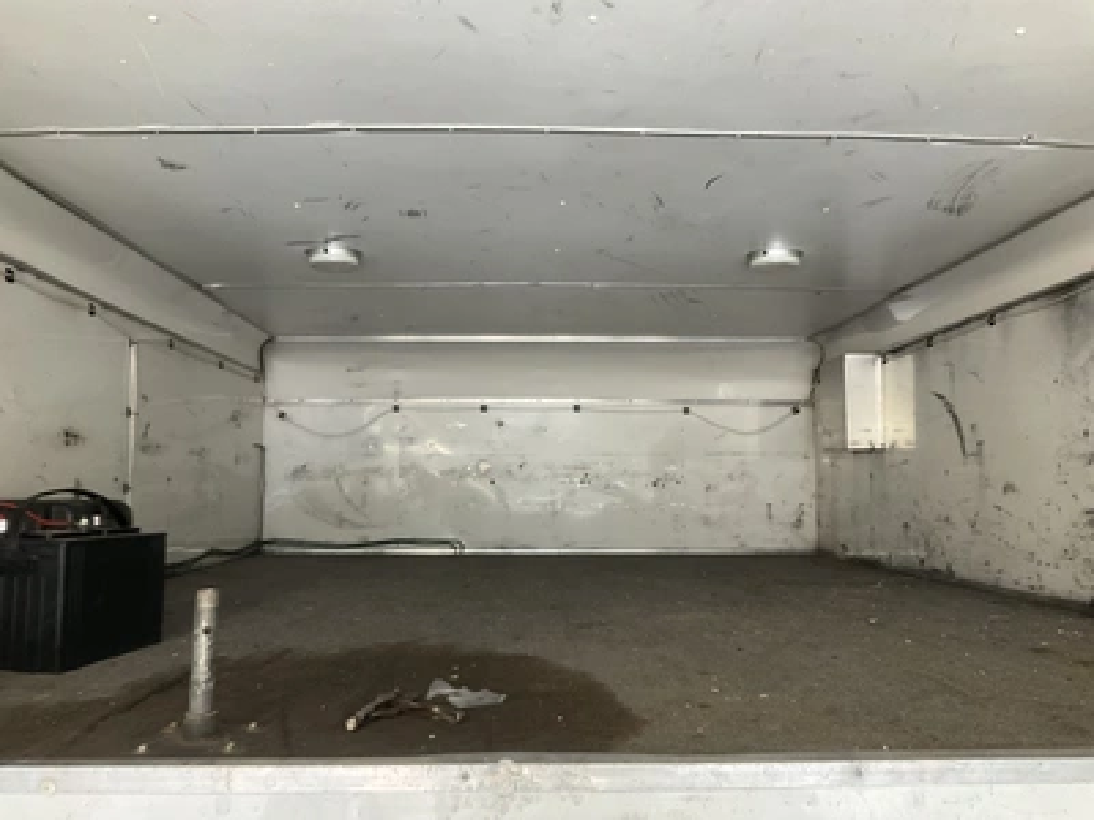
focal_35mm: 29
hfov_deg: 61.7
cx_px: 547
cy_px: 410
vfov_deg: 48.2
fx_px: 917
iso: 160
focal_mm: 3
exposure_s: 1/60
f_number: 1.8
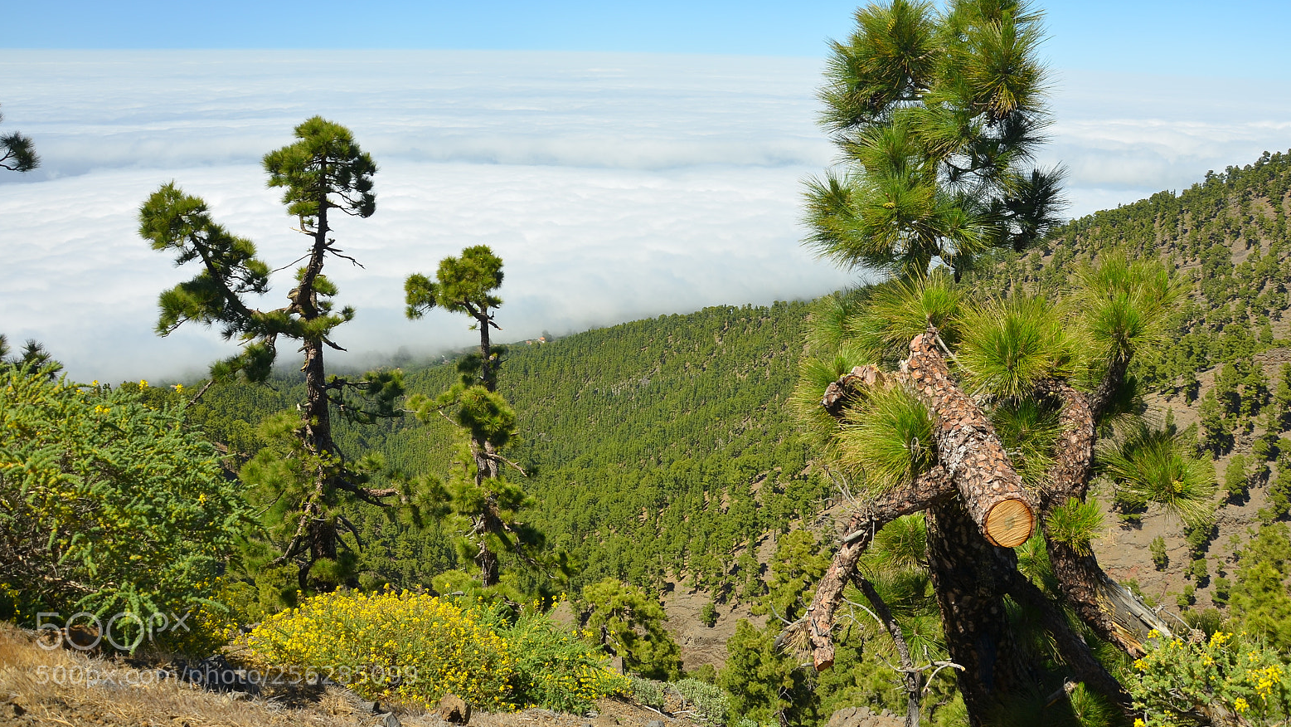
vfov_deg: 40.1
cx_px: 648
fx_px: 993
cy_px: 301
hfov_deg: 66.1
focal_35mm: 29
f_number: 7.1
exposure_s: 1/160
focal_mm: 18
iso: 100
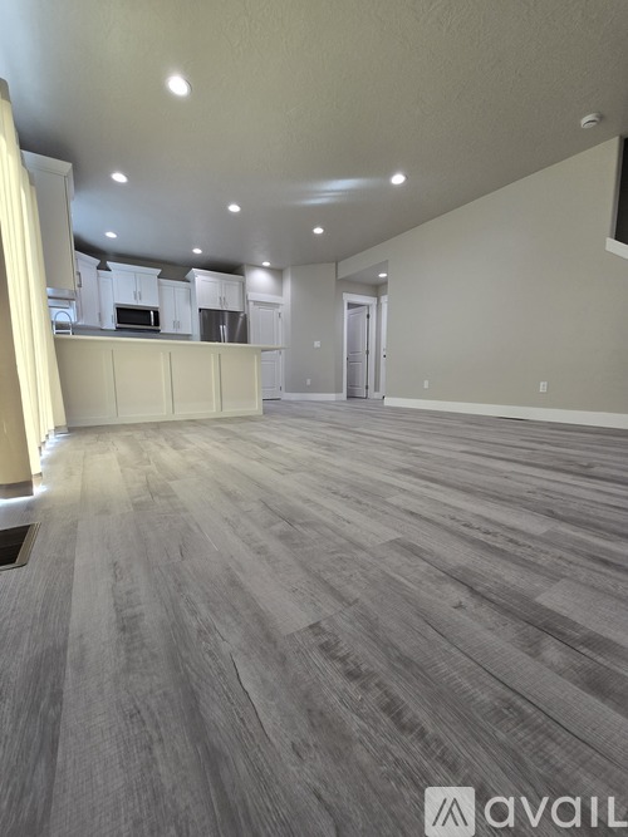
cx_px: 314
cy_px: 418
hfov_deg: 89.9
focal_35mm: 13
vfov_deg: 106.2
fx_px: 315
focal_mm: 2.2
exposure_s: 1/120
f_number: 2.2
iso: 100
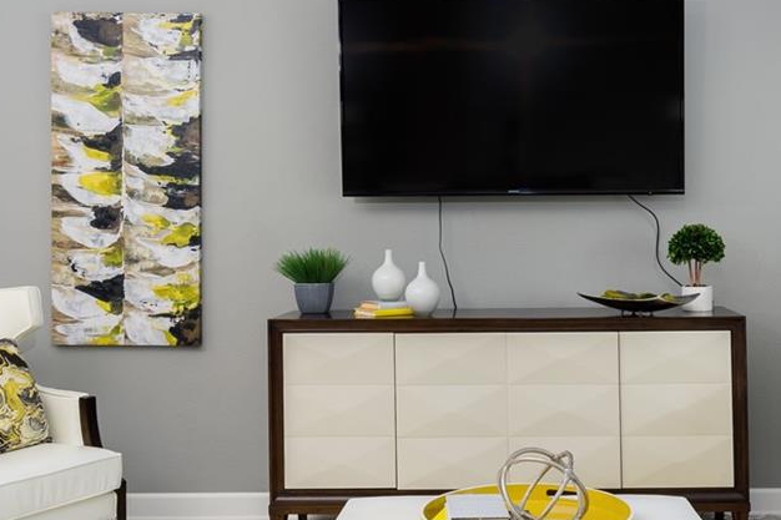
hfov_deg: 42.3
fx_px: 998
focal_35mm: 46
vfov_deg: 29.0
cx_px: 507
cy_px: 357
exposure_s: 1/100
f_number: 8
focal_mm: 18
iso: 320
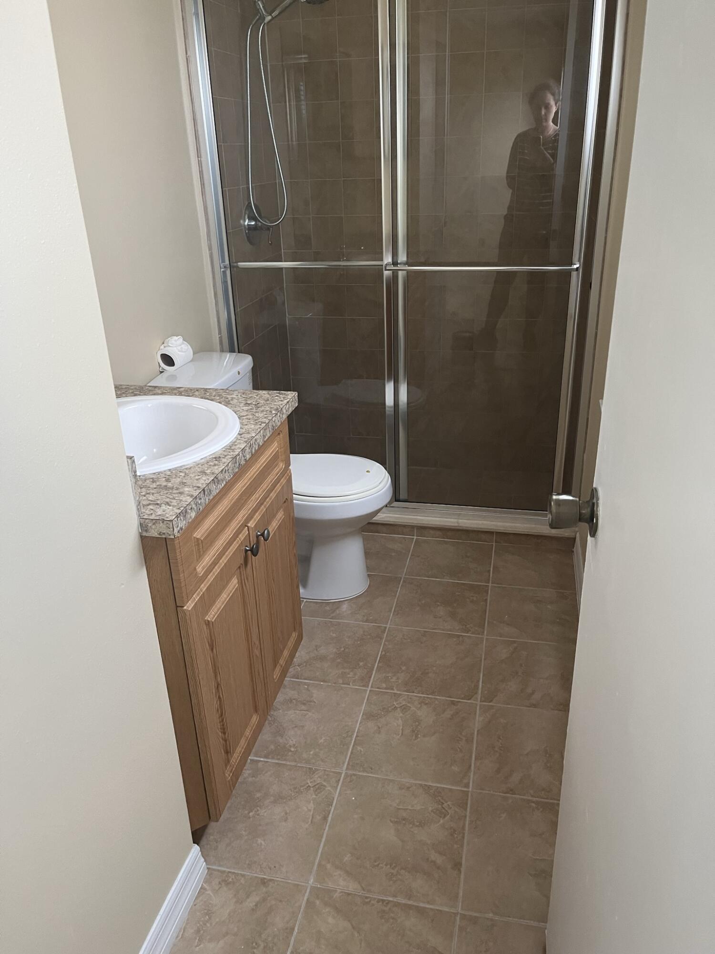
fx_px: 716
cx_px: 358
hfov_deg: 53.1
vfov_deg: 67.3
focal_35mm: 26
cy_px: 477
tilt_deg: -24.1
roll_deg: +3.4
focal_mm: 5.1
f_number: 1.6
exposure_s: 1/60
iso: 160
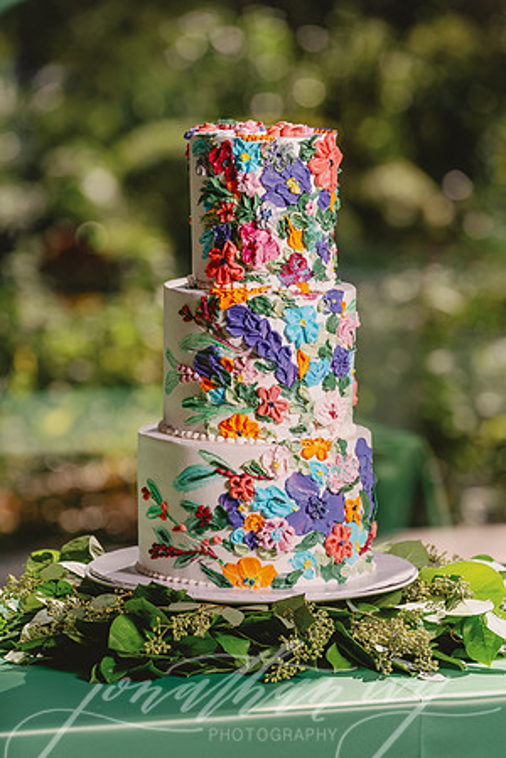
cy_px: 379
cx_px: 253
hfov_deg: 7.4
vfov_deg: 11.1
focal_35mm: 186
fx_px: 3921
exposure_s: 1/250
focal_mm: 186
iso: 50
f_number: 4.5
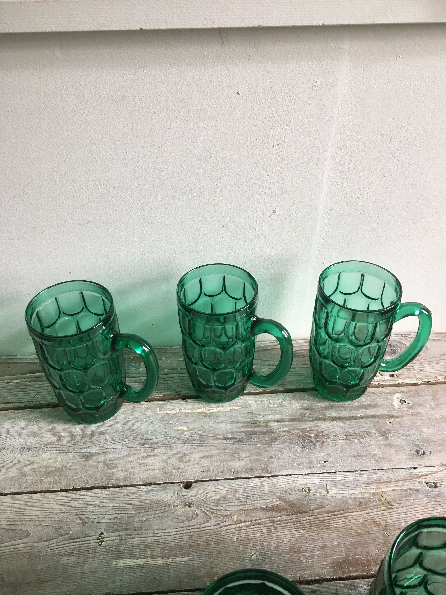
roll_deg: +0.3
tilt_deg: -41.1
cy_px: 298
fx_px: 498
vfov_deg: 61.7
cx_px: 223
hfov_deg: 48.2
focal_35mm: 29
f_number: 2.2
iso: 50
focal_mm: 4.15
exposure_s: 1/33
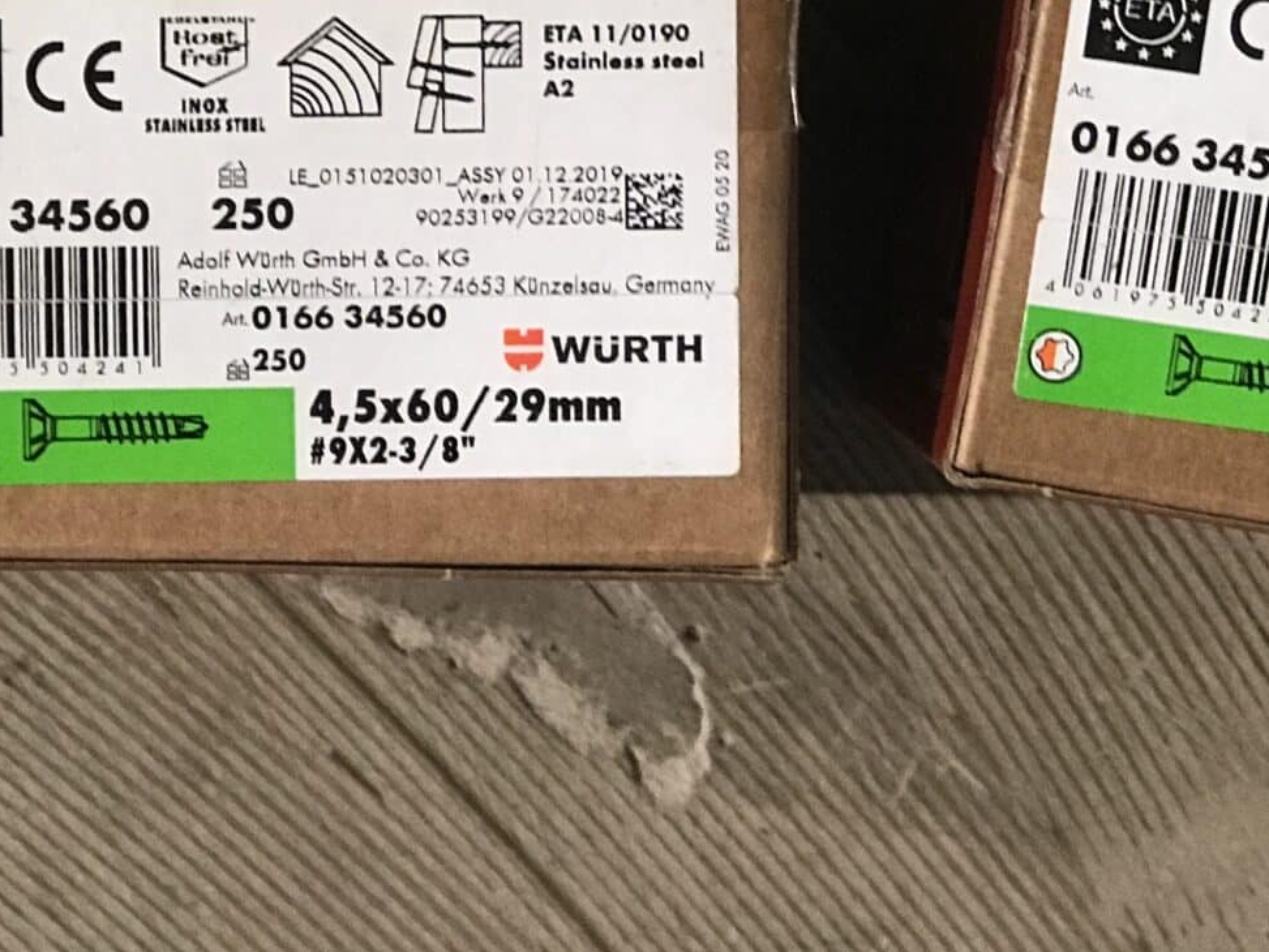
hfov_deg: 16.3
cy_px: 197
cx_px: 966
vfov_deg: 12.3
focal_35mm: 120
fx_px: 4400
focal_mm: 6.6
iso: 400
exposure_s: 1/67
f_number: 2.8
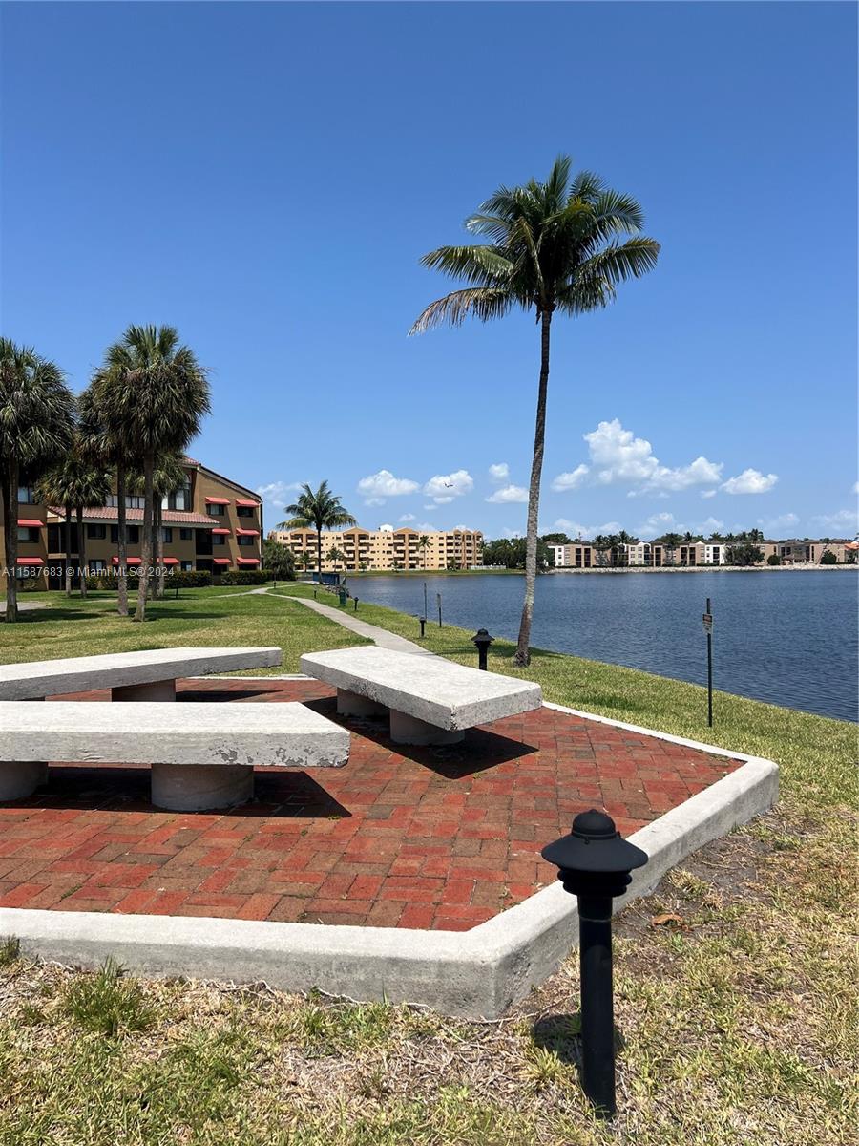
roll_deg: -0.3
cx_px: 430
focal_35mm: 26
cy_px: 573
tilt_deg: -0.3
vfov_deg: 67.3
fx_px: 860
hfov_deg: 53.1
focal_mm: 5.7
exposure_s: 1/6211
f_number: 1.5
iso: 50
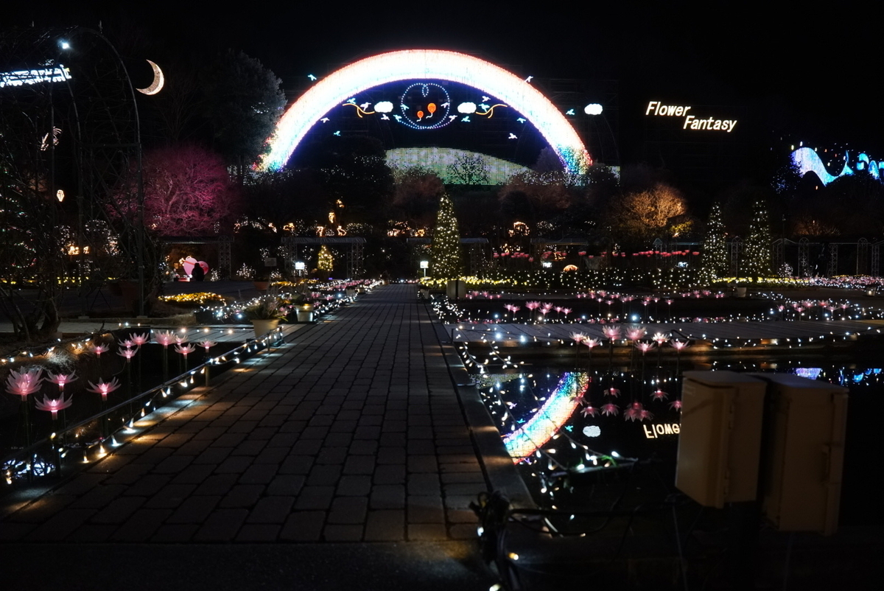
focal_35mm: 26
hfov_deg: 70.4
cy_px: 296
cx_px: 442
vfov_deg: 50.5
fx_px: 627
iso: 2000
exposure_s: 1/60
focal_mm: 17
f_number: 4
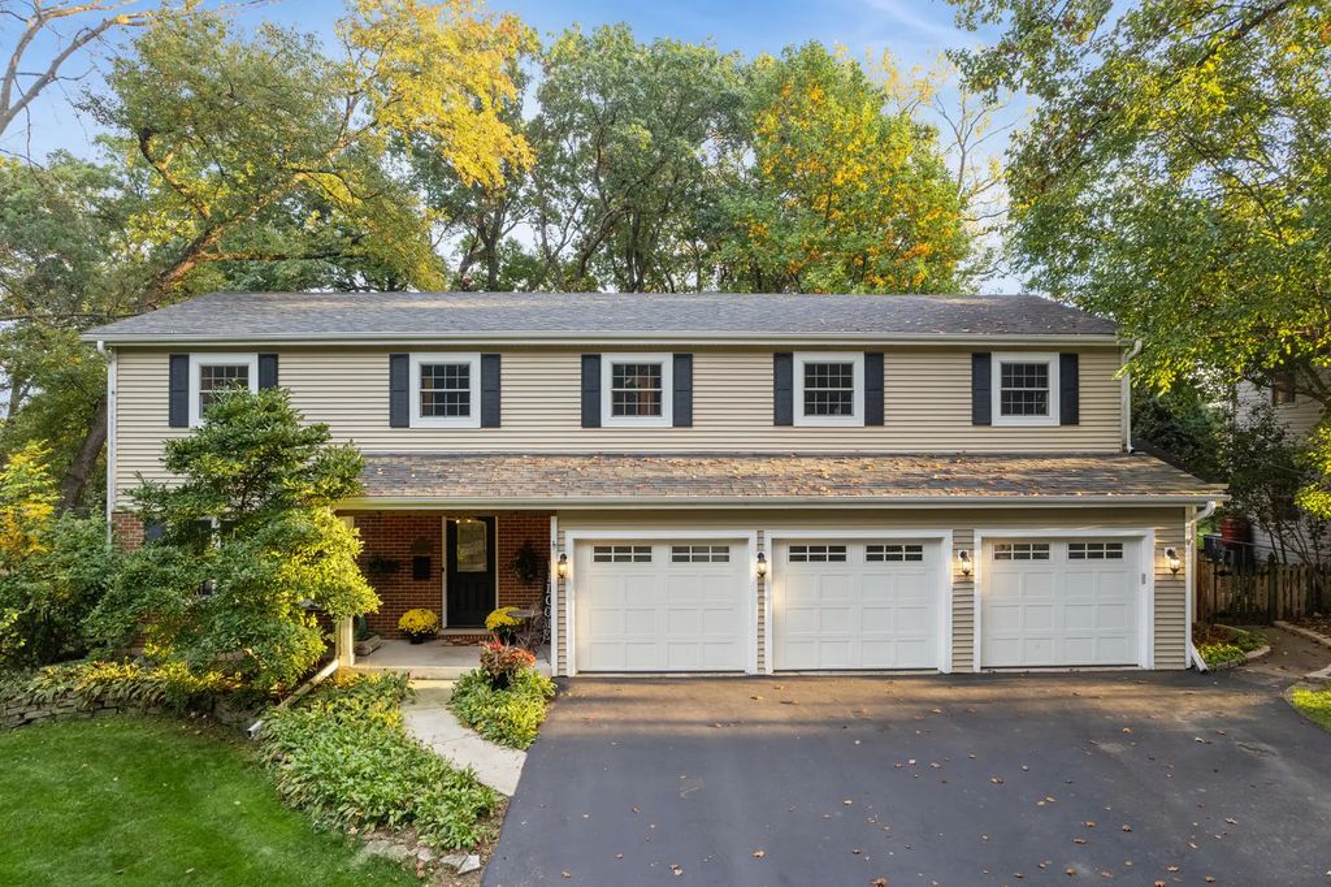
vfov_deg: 57.2
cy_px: 444
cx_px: 666
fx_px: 813
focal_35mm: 22
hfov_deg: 78.6
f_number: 2.8
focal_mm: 8.4
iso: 100
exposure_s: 1/60
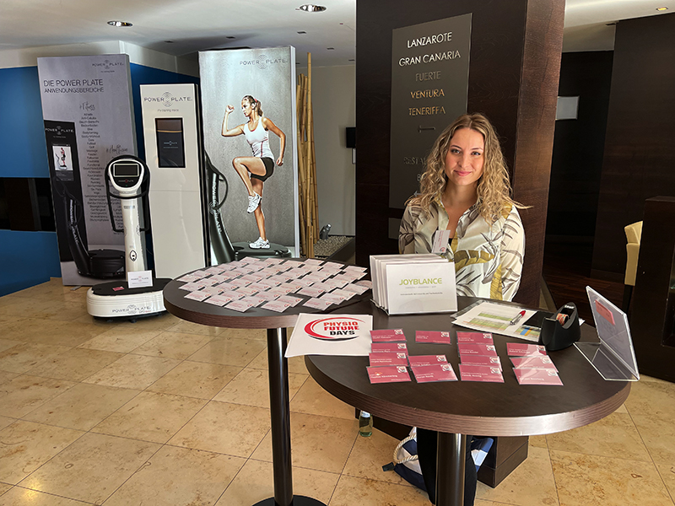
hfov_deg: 67.3
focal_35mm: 26
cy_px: 253
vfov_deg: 53.1
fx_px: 507
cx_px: 338
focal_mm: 5.1
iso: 64
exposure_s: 1/121
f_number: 1.6
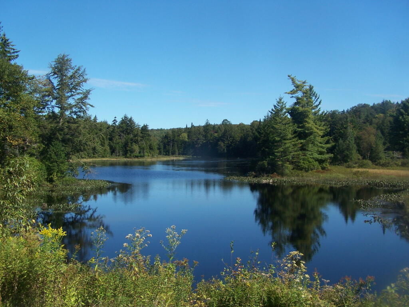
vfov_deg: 37.7
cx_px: 204
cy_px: 154
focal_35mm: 38
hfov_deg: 49.0
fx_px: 449
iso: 80
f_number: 4
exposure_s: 1/640
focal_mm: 6.3
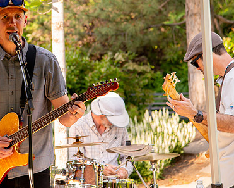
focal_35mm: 159
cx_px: 37
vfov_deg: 9.7
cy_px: 60
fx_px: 1101
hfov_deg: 12.1
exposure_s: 1/250
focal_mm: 92
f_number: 5
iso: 500
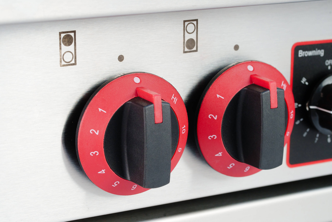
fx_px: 922
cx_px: 166
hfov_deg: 20.4
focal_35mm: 100
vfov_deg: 13.7
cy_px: 111
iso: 800
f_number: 11
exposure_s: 1/200
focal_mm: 100
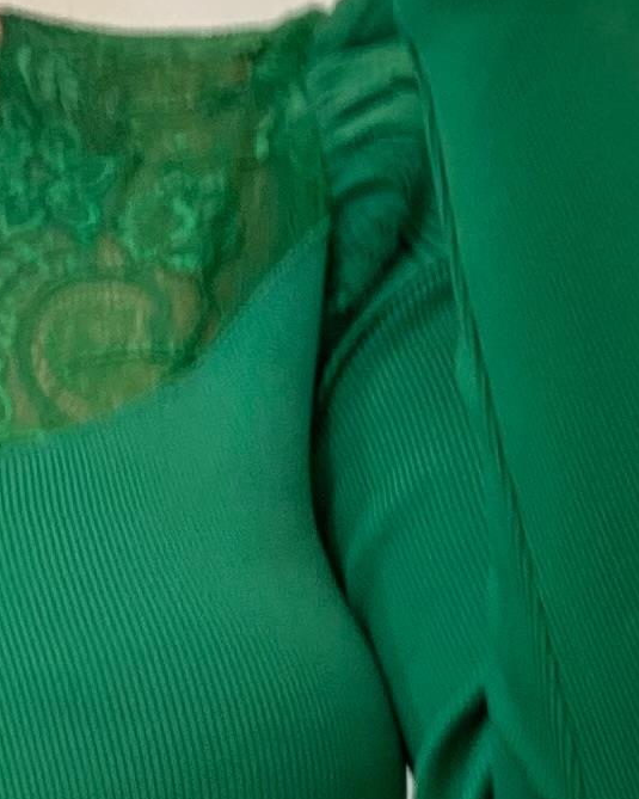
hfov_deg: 5.0
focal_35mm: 306
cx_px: -152
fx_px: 7235
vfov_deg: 6.3
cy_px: 473
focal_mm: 6
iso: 80
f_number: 2
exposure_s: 1/100
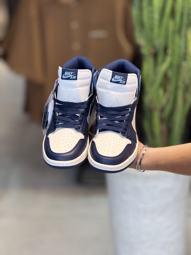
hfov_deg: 12.3
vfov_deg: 16.4
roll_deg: +0.3
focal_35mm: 120
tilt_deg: -15.9
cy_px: 128
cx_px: 96
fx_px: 883
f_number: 2.8
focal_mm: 15.66
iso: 80
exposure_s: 1/100
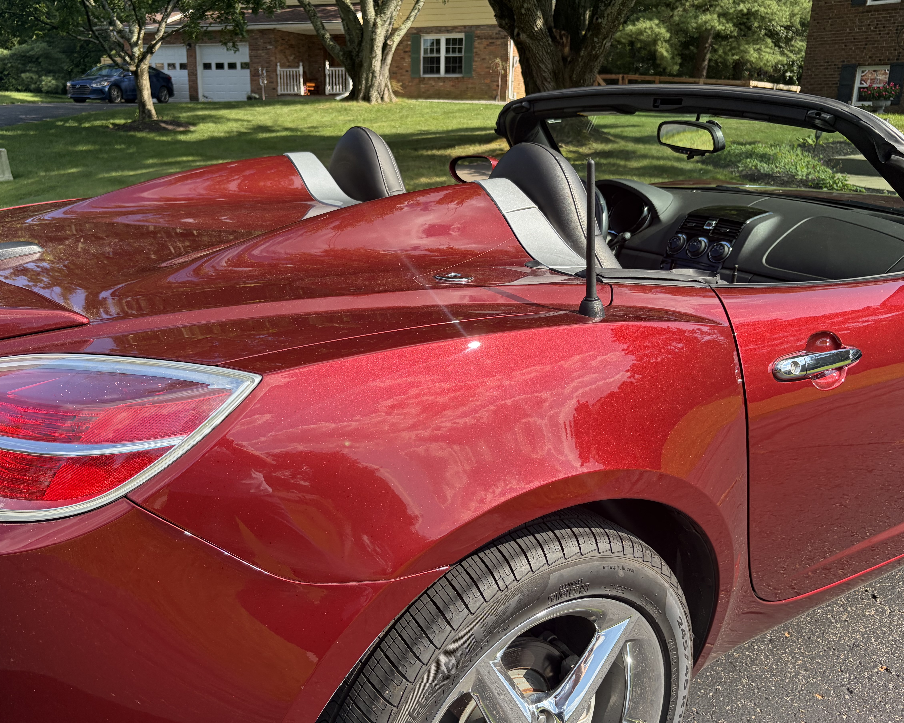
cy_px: 391
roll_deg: -0.5
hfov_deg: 55.6
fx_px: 856
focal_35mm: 32
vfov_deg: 45.8
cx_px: 411
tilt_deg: -17.8
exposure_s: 1/1667
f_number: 1.6
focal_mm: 5.96
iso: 64
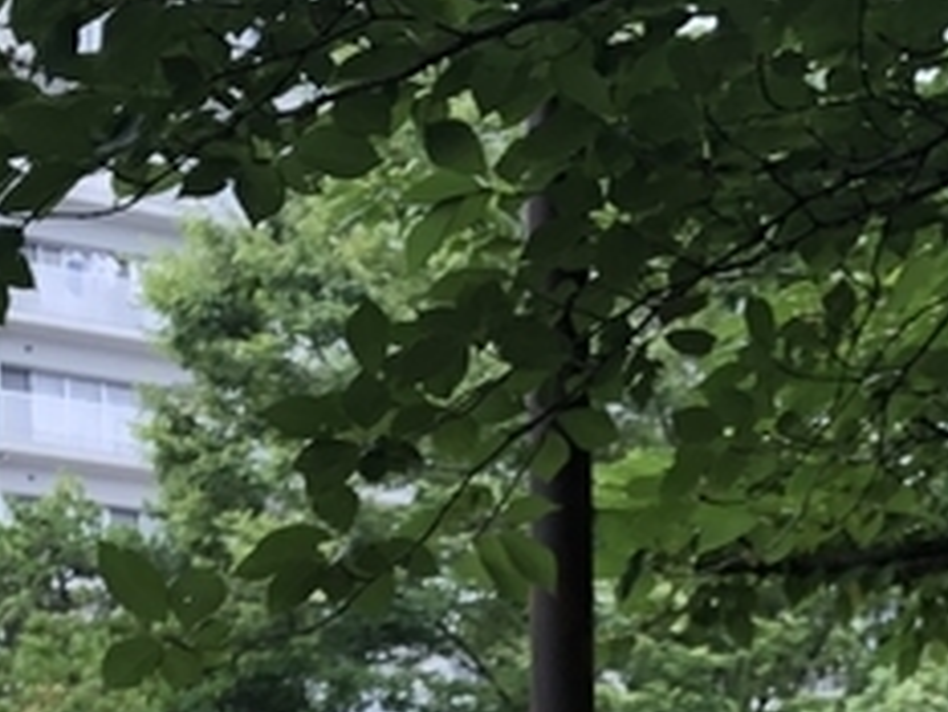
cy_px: 1326
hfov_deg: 13.6
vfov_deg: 9.7
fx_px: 3946
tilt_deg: -0.9
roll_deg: -0.3
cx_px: 842
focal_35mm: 144
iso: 32
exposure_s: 1/120
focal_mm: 4
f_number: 1.8
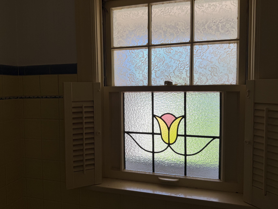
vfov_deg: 51.3
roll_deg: +1.4
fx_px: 217
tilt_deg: -5.7
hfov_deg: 65.2
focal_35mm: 27
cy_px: 99
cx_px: 127
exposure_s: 1/312
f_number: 1.78
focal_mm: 6.76
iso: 80
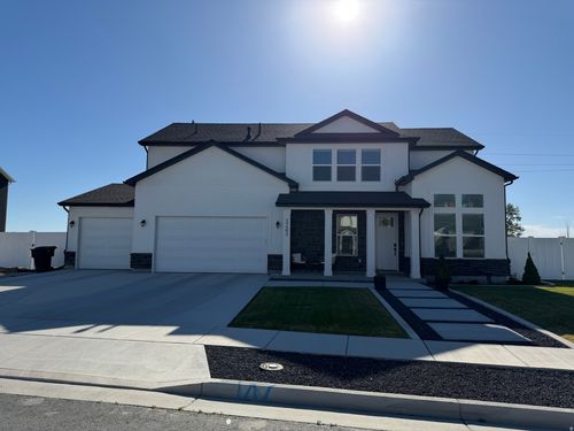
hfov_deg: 71.6
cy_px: 216
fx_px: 398
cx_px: 287
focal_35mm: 24
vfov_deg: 56.8
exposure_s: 1/7353
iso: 80
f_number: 1.78
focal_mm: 6.76
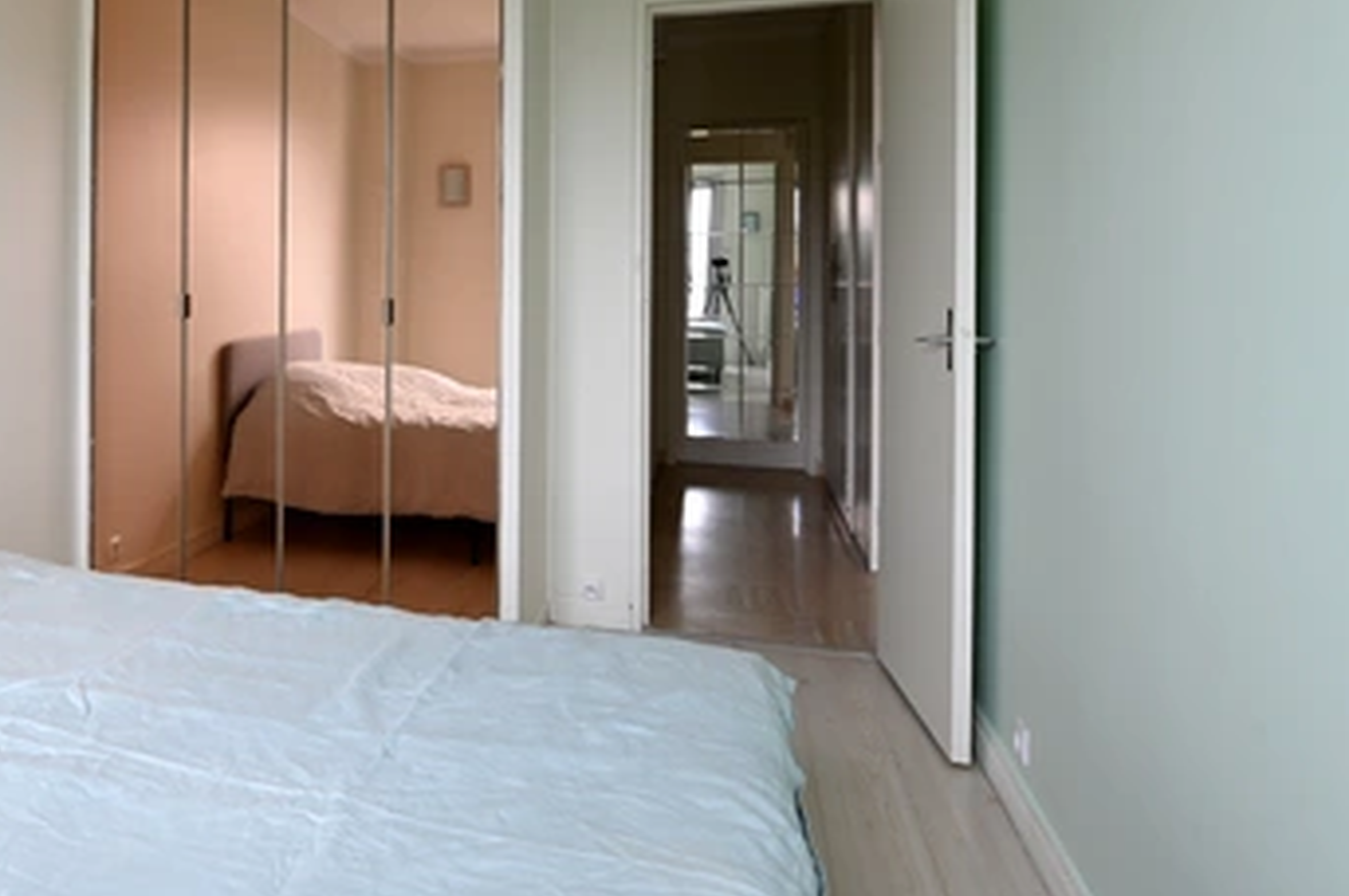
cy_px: 273
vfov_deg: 45.4
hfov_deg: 61.1
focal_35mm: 28
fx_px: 1048
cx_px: 307
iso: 100
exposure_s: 1.6
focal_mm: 16
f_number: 11
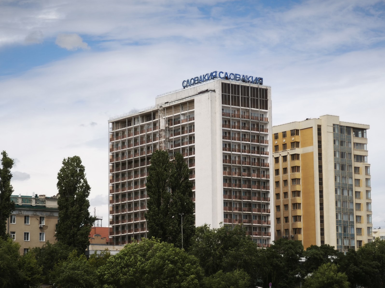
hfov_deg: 19.6
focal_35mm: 100
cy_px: 144
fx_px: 1112
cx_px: 192
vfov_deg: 14.8
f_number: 1.9
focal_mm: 7.1
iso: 50
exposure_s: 1/570
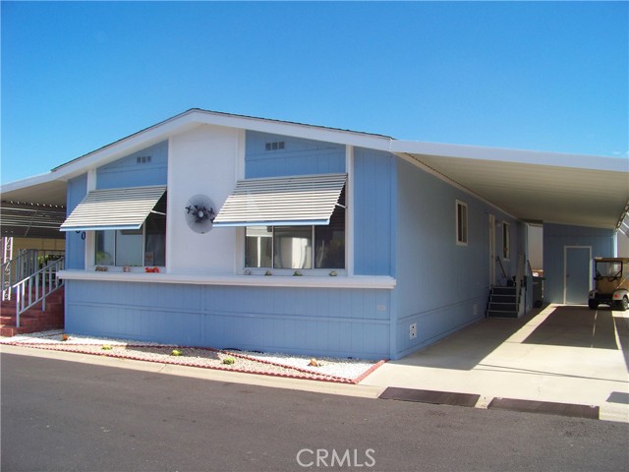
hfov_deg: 55.4
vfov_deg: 42.9
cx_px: 314
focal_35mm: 33
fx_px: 600
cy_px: 236
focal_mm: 5.85
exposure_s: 1/640
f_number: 3.6
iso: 64
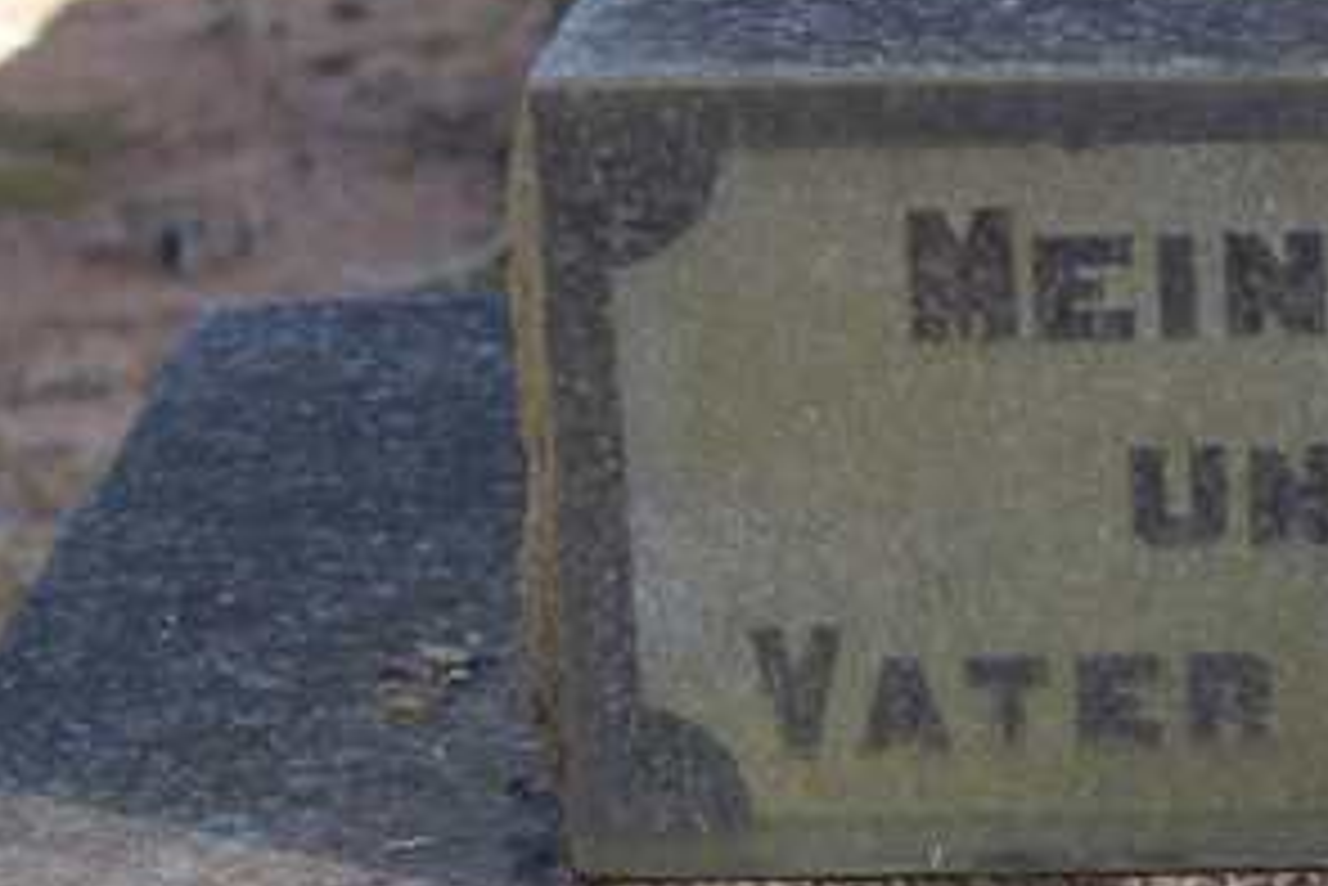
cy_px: 1142
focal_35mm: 242
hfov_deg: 8.4
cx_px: 1868
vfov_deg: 5.7
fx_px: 8931
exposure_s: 1/80
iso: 250
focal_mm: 40
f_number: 5.6
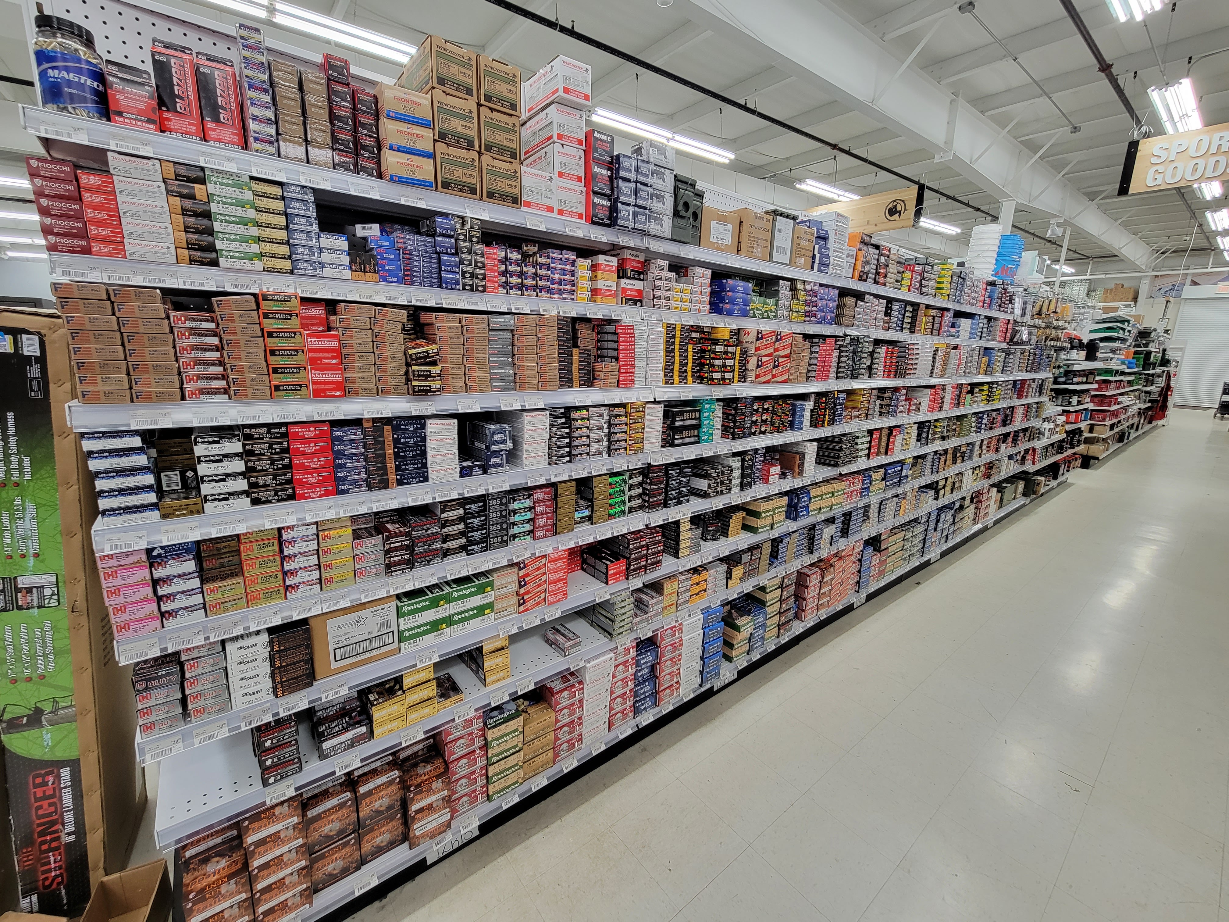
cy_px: 461
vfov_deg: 89.9
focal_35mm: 13
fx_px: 462
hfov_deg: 106.2
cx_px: 614
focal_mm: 2.2
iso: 125
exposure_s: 1/60
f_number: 2.2
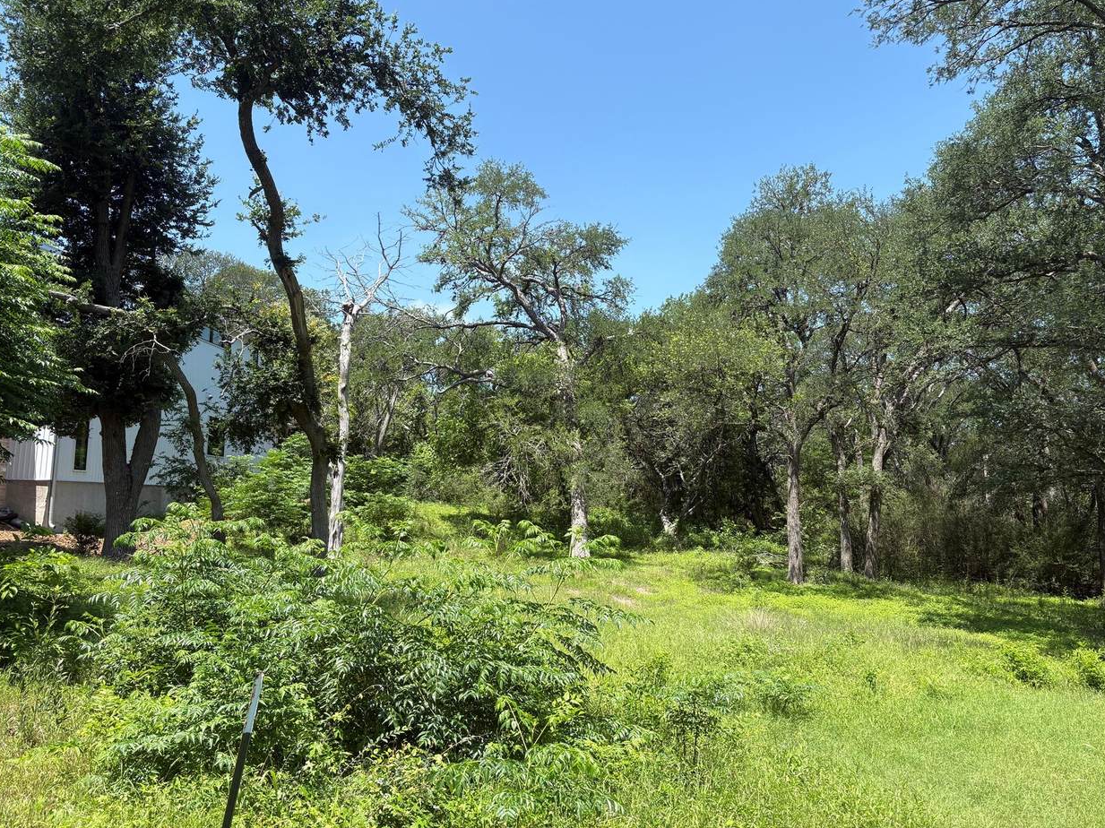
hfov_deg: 65.3
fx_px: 862
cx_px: 565
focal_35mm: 27
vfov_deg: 51.3
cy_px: 399
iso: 50
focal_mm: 5.96
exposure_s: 1/1706
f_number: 1.6
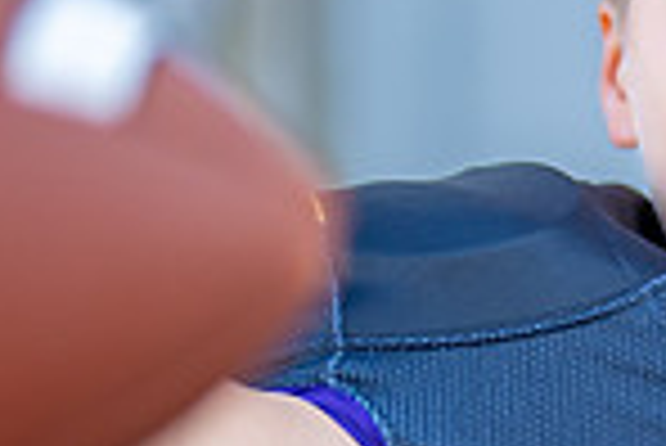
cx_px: 895
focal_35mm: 213
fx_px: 3944
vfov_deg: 6.5
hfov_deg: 9.5
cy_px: 378
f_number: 1.2
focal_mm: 50
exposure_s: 1/1600
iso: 100
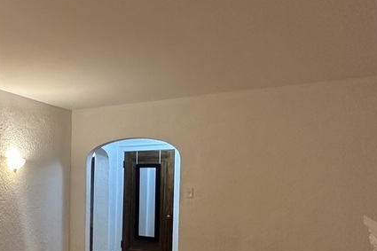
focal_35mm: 37
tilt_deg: +0.0
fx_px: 387
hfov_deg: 46.8
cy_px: 196
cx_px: 38
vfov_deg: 34.9
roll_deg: -0.1
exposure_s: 1/60
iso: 320
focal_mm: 2.22
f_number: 2.2
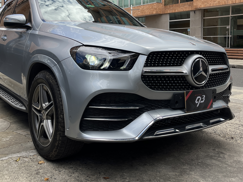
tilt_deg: -2.3
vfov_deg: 37.1
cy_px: 54
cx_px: 107
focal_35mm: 38
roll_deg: +0.0
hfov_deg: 48.9
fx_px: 267
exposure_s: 1/1056
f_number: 1.6
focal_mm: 5.1
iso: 50
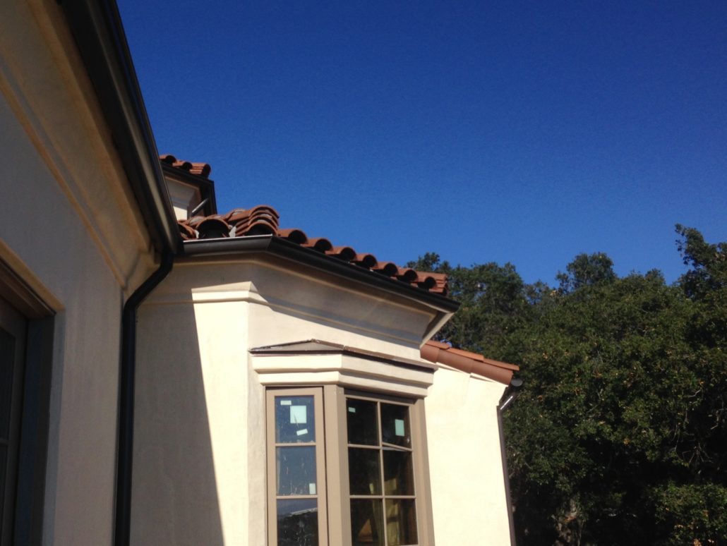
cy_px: 273
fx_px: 694
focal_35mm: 33
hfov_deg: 55.3
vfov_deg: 43.0
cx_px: 364
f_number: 2.4
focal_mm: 4.12
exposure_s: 1/3012
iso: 50
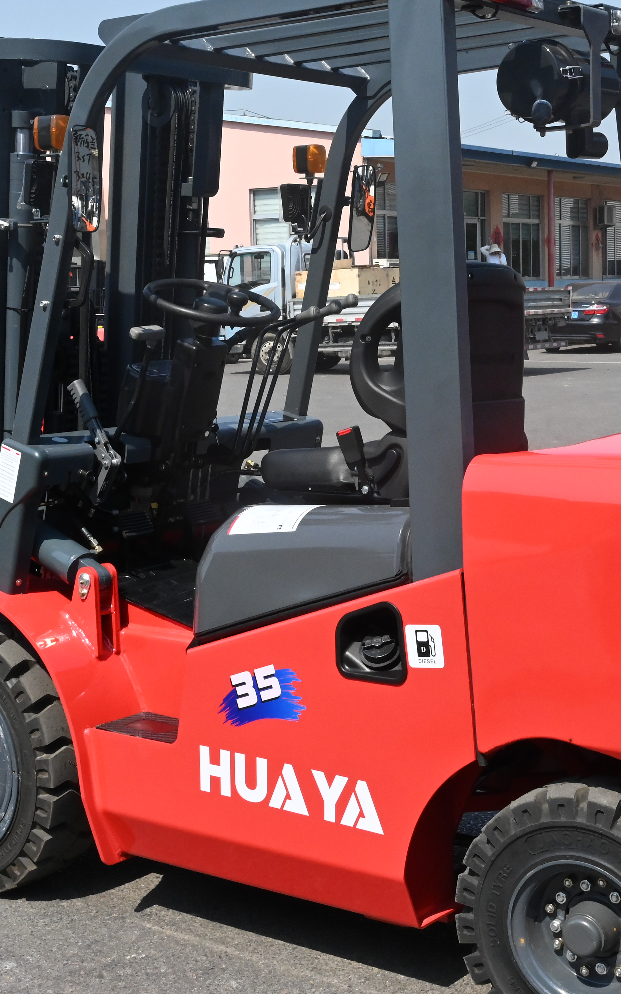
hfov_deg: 21.6
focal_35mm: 60
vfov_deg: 34.0
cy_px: 457
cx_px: 372
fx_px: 1623
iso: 2500
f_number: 18
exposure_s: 1/1250
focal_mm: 32.5
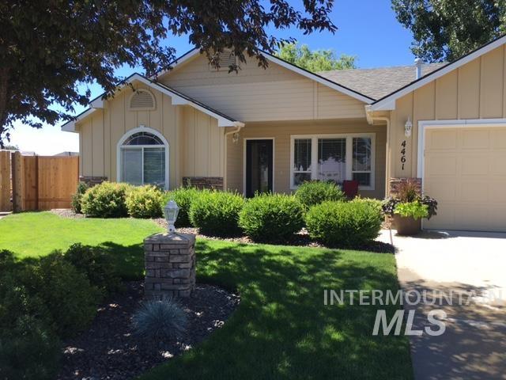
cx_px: 253
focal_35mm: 29
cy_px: 190
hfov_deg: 61.7
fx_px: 424
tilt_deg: -0.6
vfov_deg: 48.2
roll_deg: +0.7
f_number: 2.2
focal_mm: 4.15
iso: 25
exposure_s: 1/587
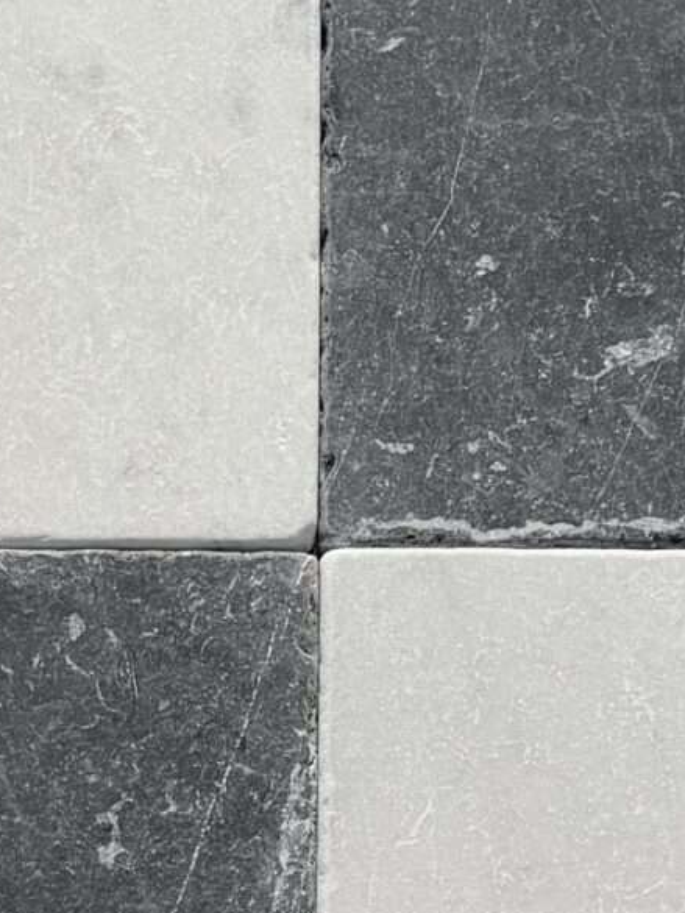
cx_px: -48
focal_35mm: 105
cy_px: 1486
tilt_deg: -83.9
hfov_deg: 13.8
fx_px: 2769
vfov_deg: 16.5
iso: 80
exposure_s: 1/14286
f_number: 1.78
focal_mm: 6.76
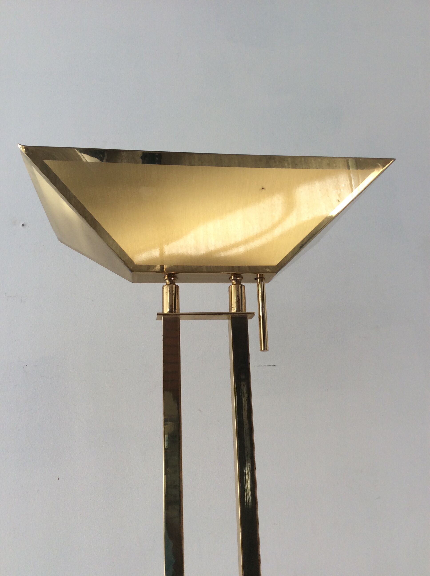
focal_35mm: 32
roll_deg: +1.4
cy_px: 288
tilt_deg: +15.2
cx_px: 215
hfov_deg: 44.1
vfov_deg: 56.9
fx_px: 531
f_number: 2.4
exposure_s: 1/33
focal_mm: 3.3
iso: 32
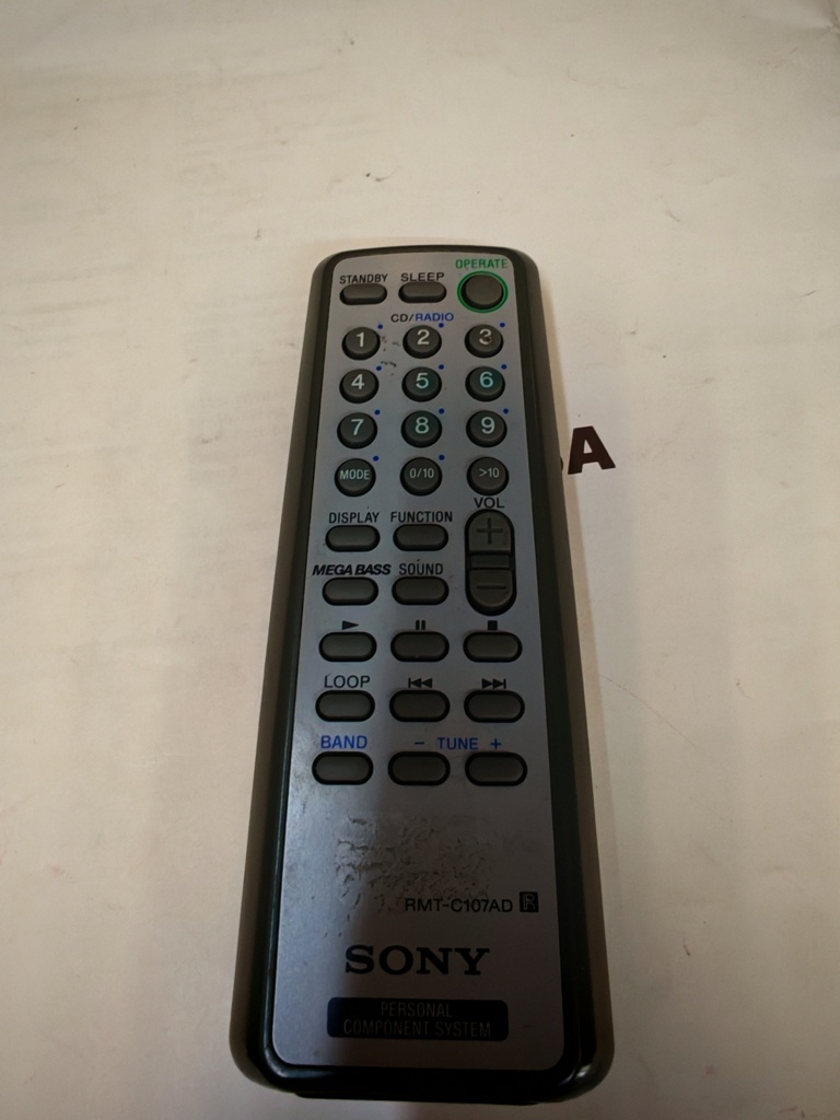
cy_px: 560
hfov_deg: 51.4
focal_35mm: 27
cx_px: 420
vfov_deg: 65.3
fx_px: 874
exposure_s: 1/50
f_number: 2.2
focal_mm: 1.96
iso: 200
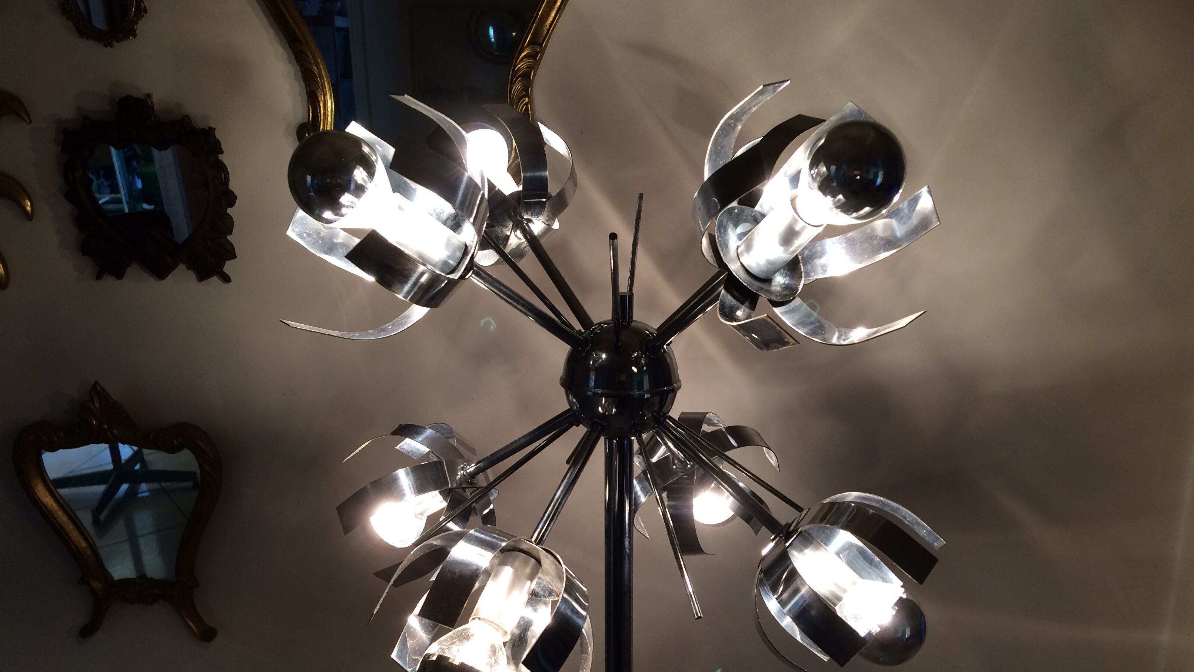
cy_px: 427
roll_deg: -0.1
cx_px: 597
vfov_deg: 36.4
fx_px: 1013
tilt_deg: -18.2
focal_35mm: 32
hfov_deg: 61.0
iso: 32
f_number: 2.2
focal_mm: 4.15
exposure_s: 1/33
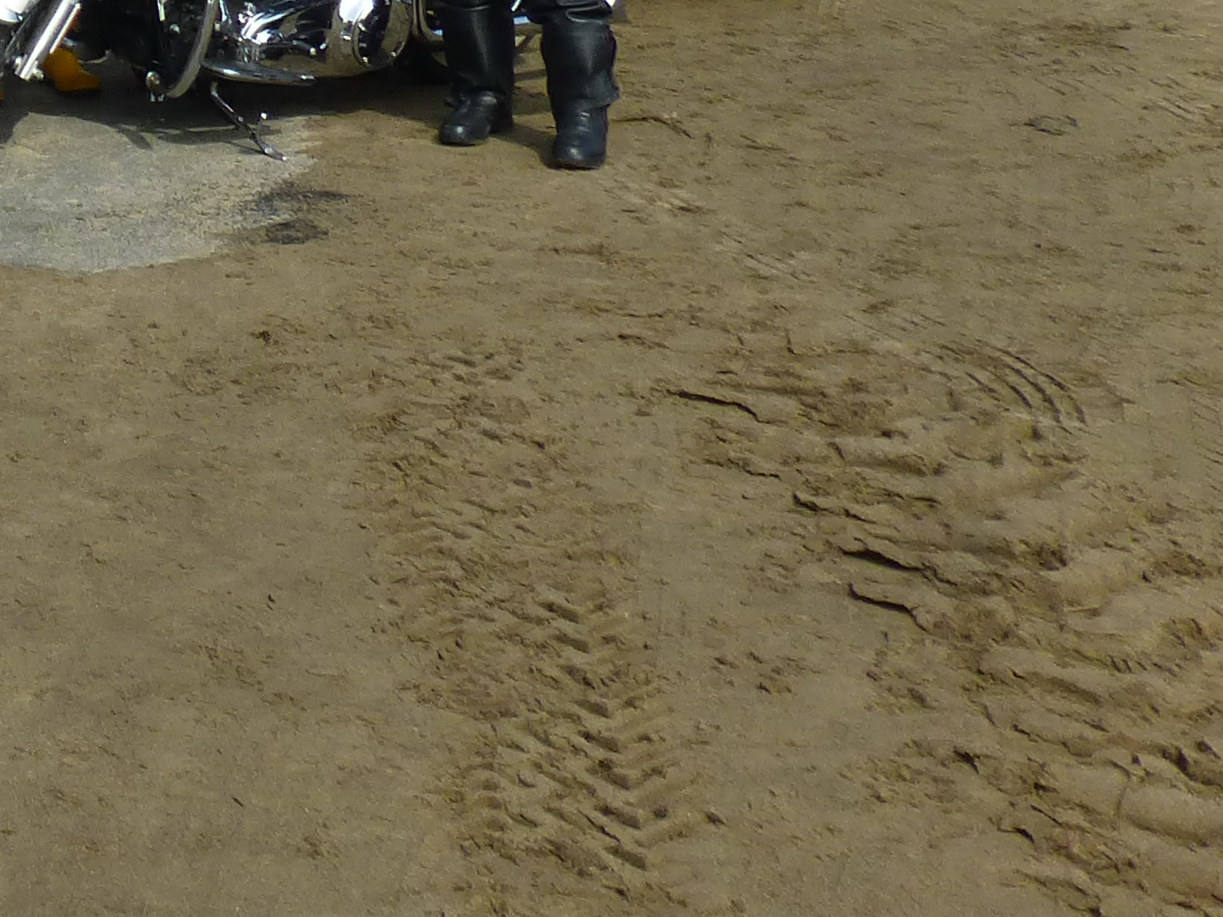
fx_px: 3109
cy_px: -271
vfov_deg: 15.9
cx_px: -692
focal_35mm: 88
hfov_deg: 19.1
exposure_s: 1/1000
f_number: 4
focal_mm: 4.8
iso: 100
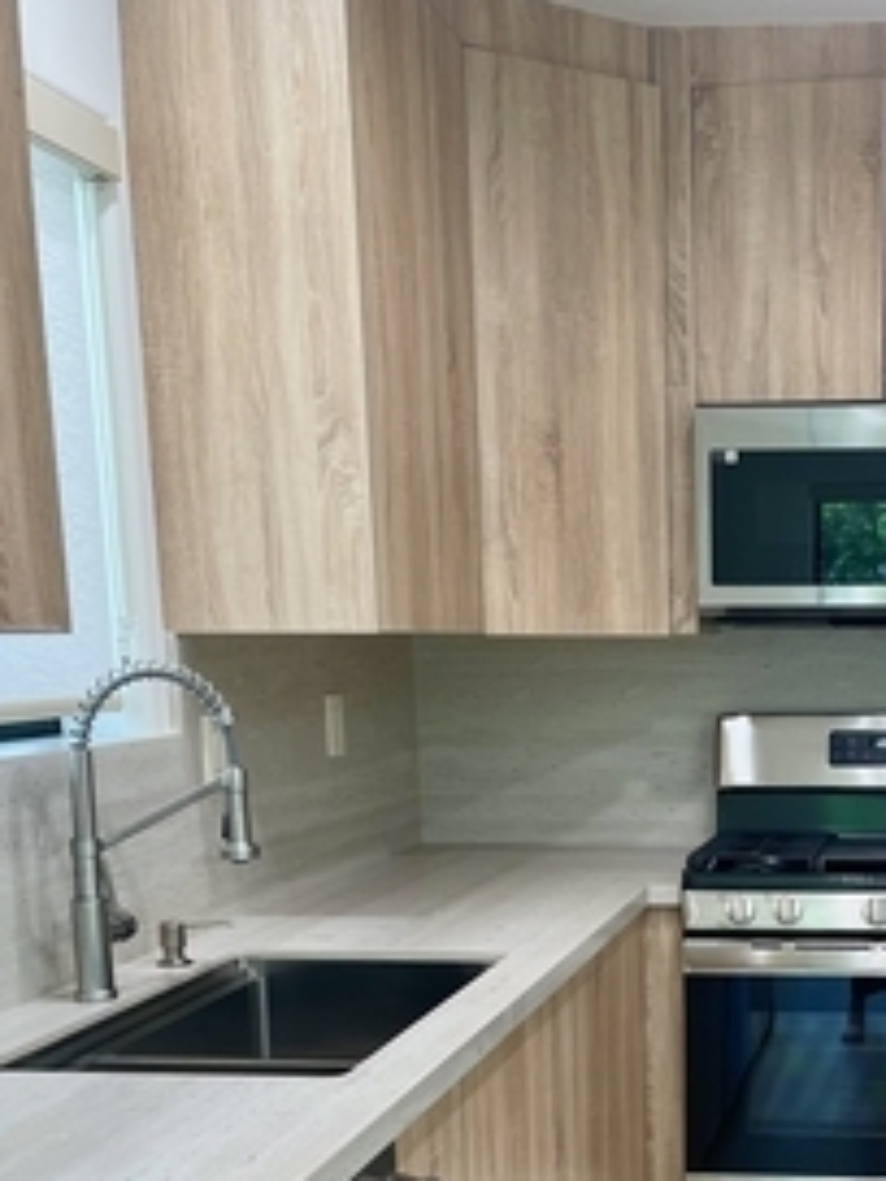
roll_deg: +2.3
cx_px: 784
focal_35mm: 46
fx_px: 1570
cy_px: 977
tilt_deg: -11.6
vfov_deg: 39.3
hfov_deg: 30.3
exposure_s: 1/120
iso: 100
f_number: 1.6
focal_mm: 5.1
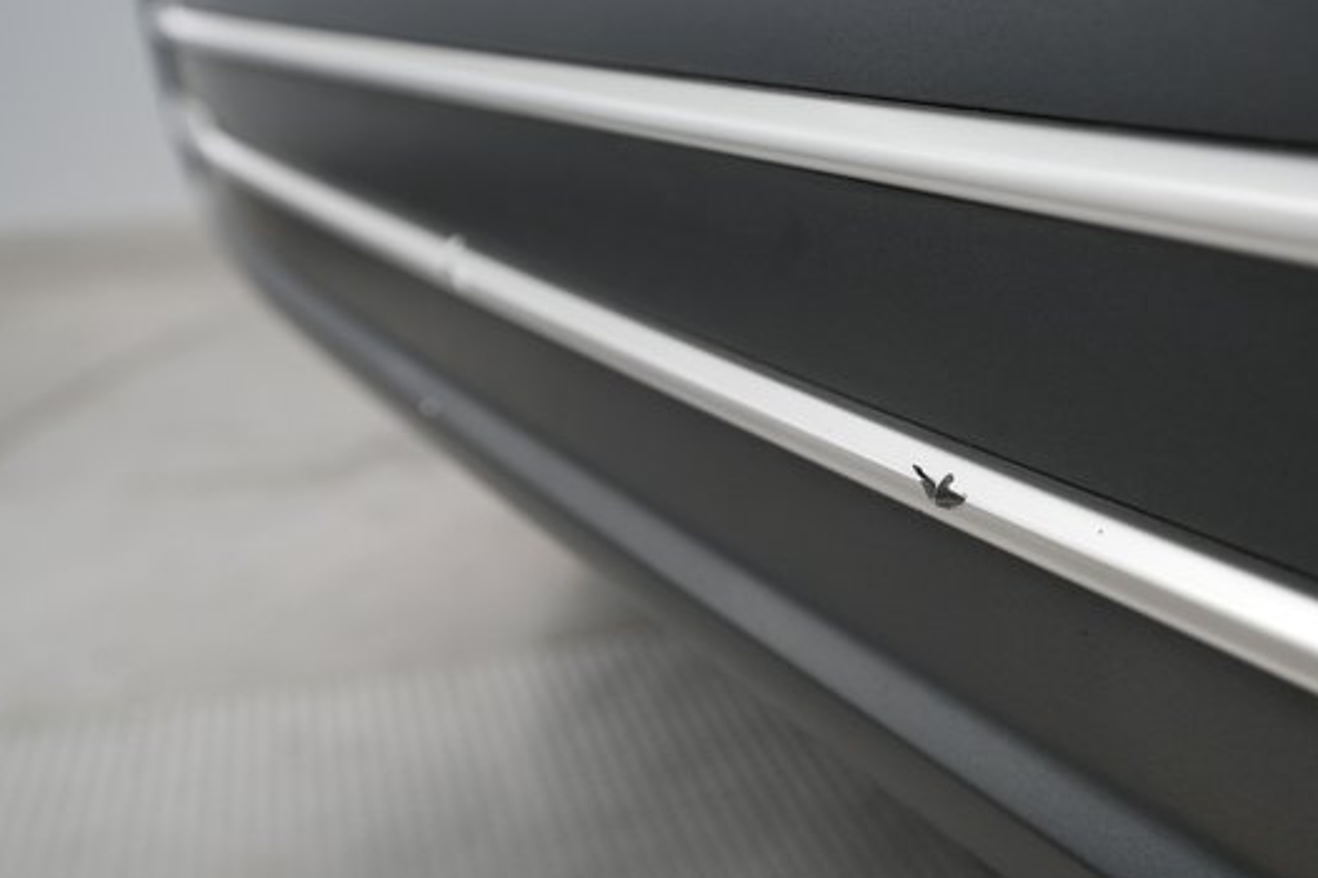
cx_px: 768
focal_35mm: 34
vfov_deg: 38.9
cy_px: 445
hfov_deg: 55.5
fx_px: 1244
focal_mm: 28
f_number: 5
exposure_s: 1/100
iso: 1600
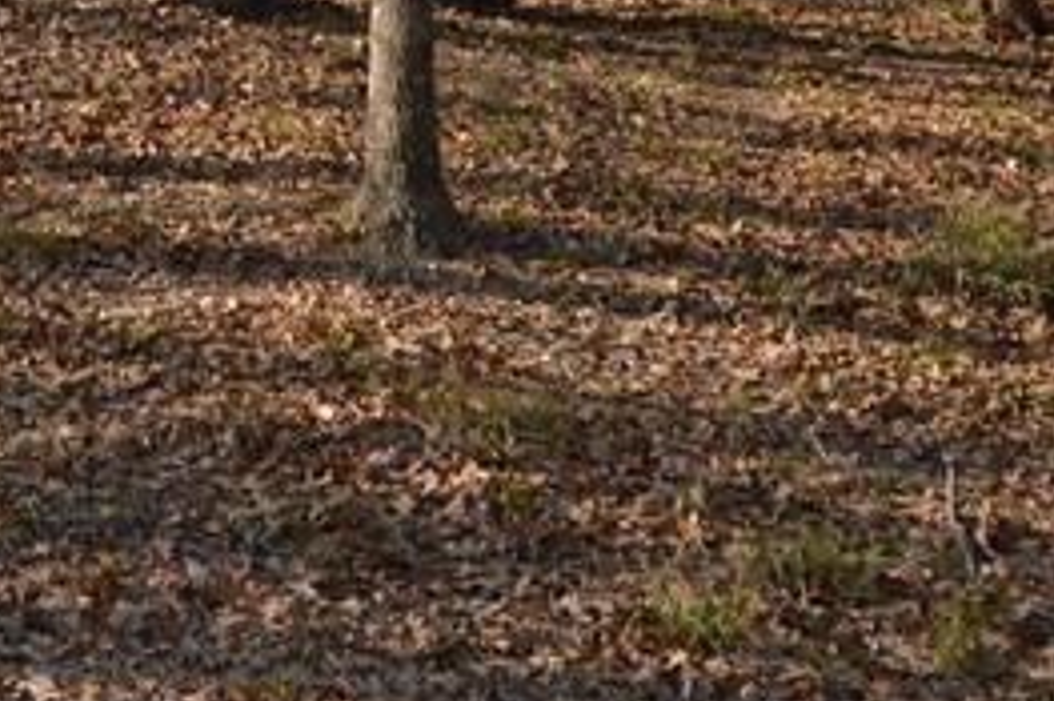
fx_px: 3072
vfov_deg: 12.0
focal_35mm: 105
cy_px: -553
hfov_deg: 18.1
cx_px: -349
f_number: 6.3
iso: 100
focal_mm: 18
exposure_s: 1/200
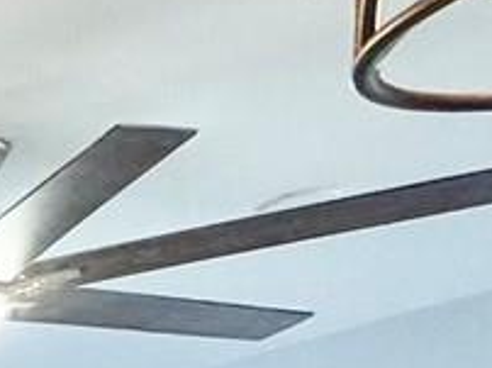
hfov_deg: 8.7
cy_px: 921
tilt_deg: -0.6
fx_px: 1576
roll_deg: -0.8
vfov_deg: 11.0
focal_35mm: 111
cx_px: -1379
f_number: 2.2
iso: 200
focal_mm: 2.22
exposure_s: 1/60
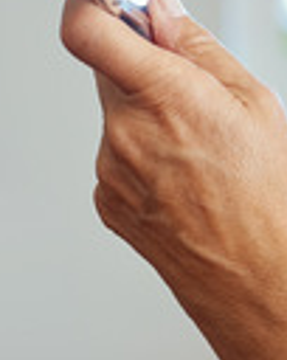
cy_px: -31
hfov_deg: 6.4
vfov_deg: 8.2
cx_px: 537
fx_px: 2490
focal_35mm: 234
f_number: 2.8
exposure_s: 1/320
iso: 400
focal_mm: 50
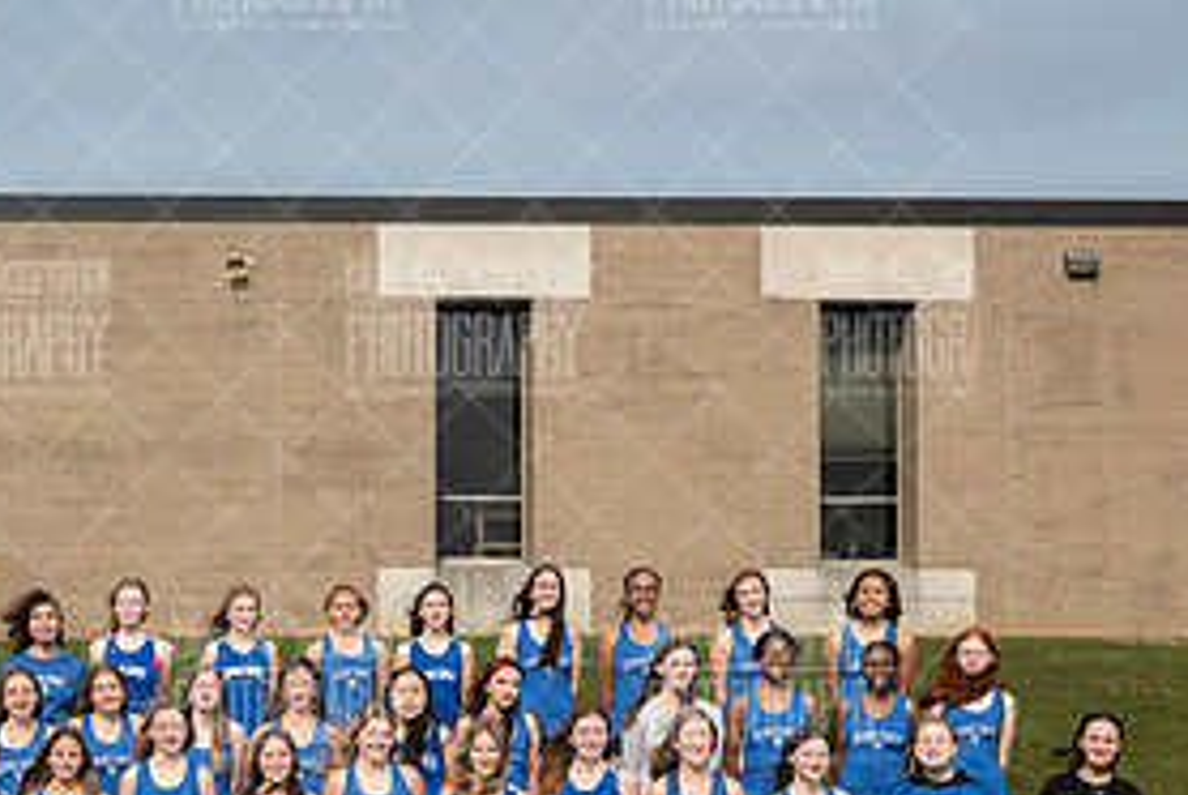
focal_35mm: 73
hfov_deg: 26.9
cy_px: 686
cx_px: 154
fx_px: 2411
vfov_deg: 18.5
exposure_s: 1/200
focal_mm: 35
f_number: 5
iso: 64
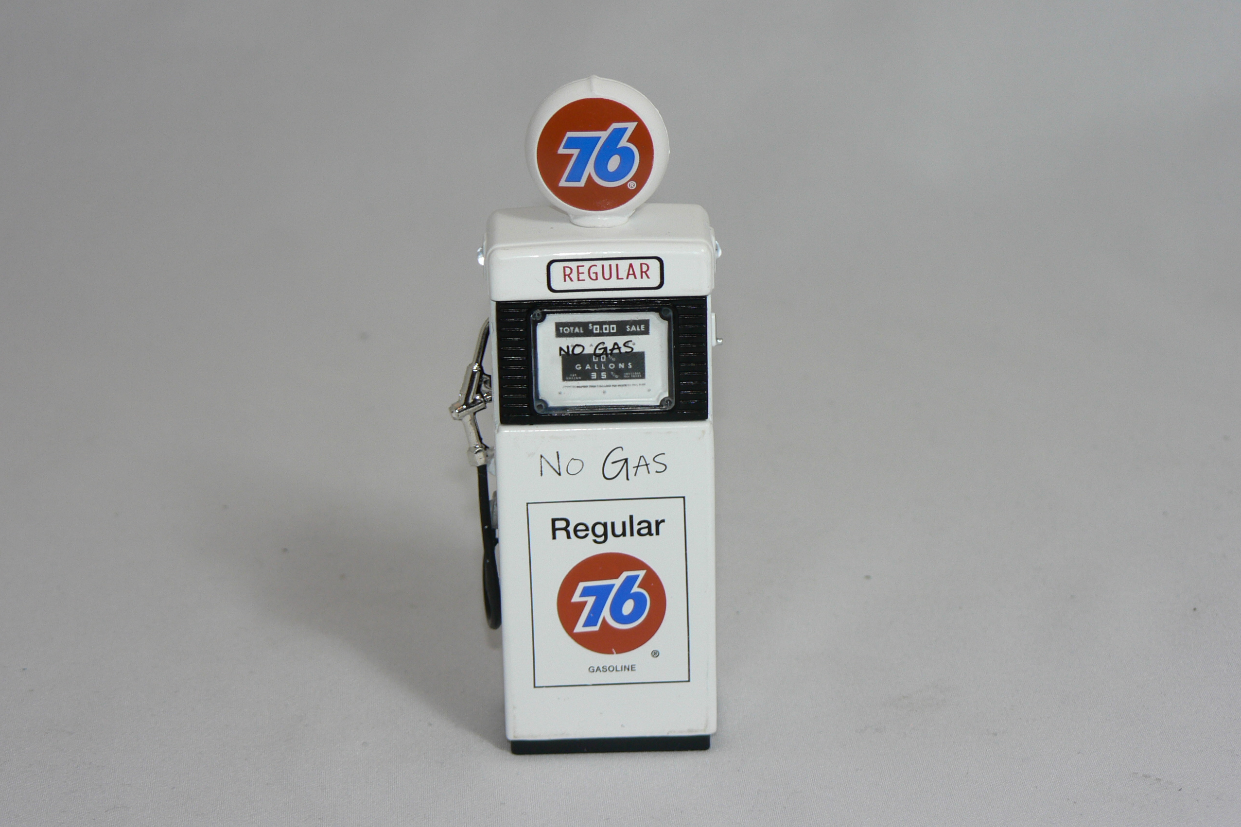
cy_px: 415
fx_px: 4205
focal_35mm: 122
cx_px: 619
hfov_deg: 16.8
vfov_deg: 11.2
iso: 80
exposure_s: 1/60
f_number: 3.2
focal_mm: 19.5
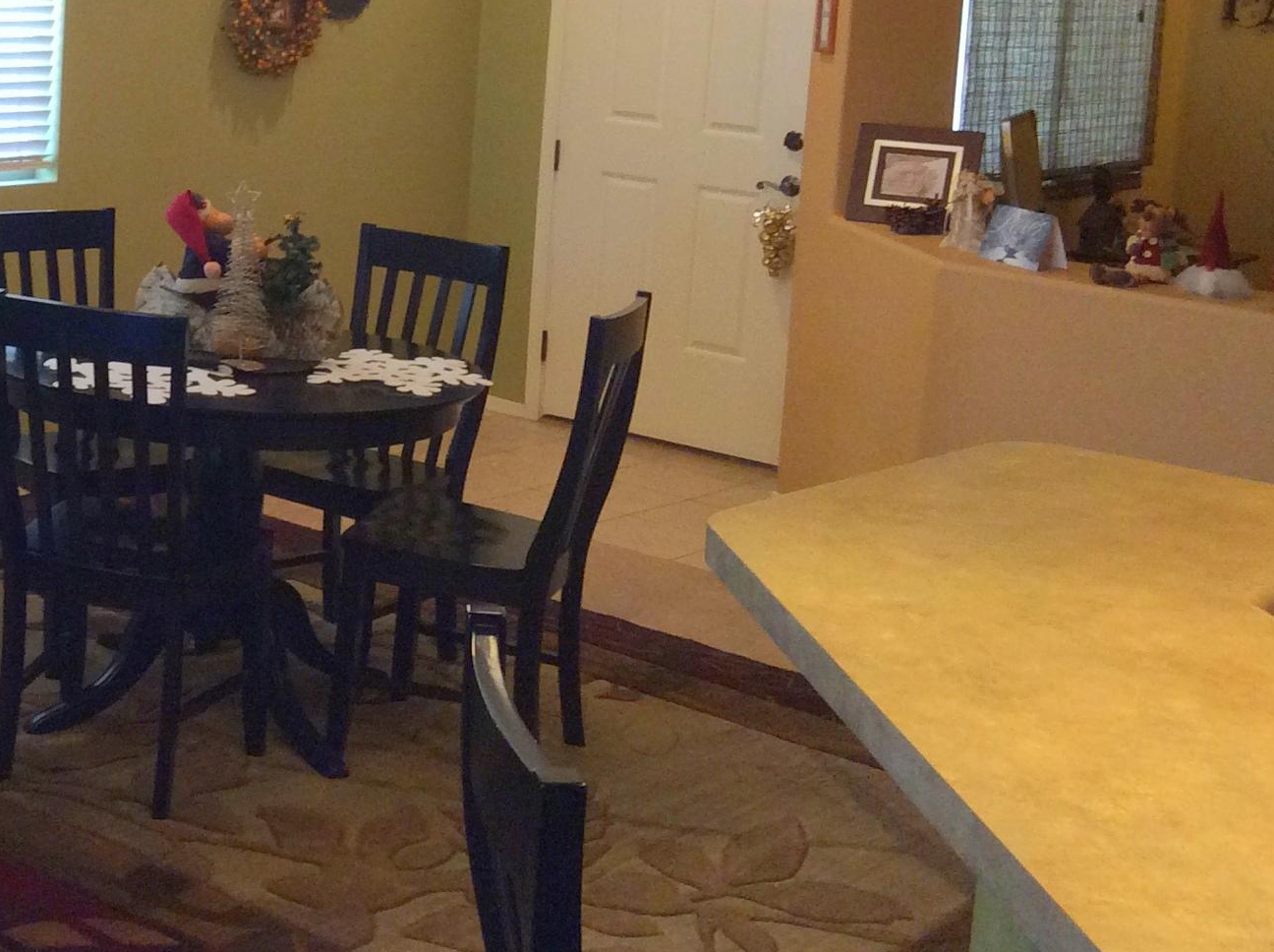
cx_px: 96
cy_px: 160
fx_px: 2425
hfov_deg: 28.2
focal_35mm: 66
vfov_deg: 21.8
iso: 100
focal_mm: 3.3
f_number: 2.4
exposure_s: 1/24
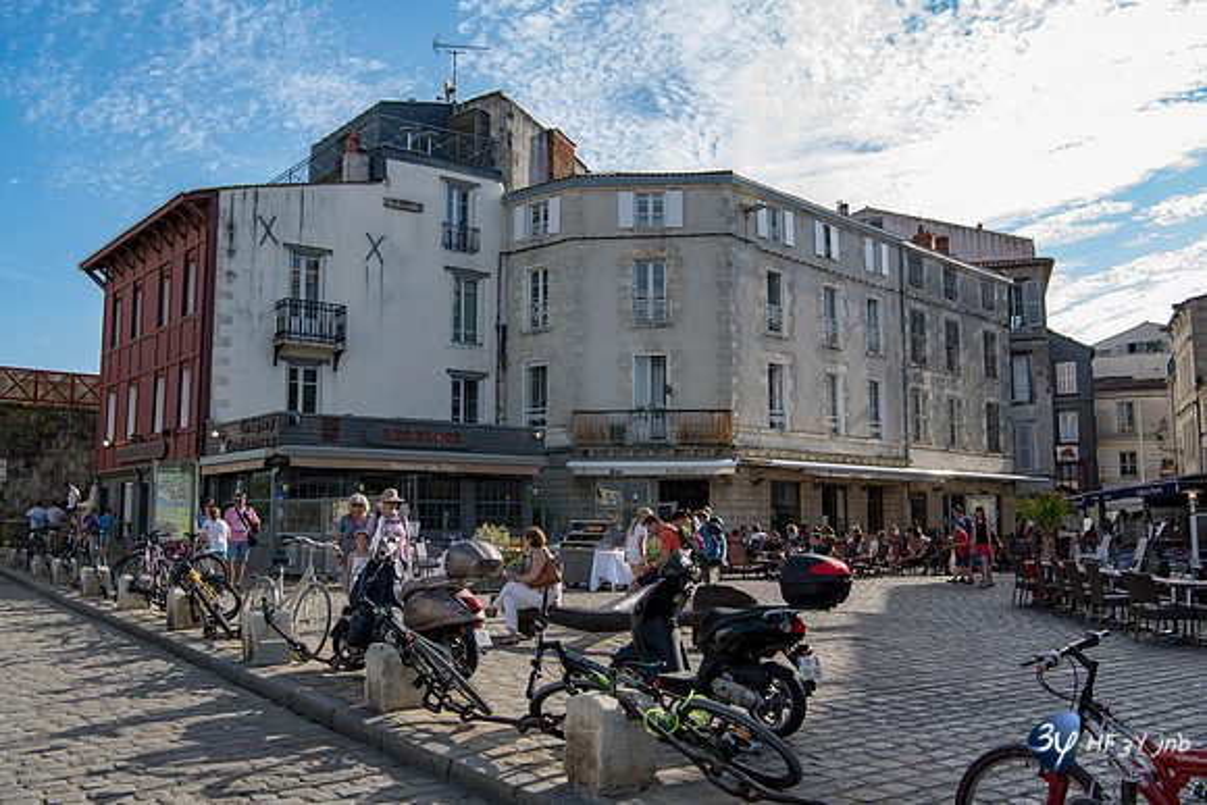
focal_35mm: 34
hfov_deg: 55.8
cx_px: 604
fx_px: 1140
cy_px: 402
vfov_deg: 38.9
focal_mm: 34
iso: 64
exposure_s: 1/200
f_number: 7.1
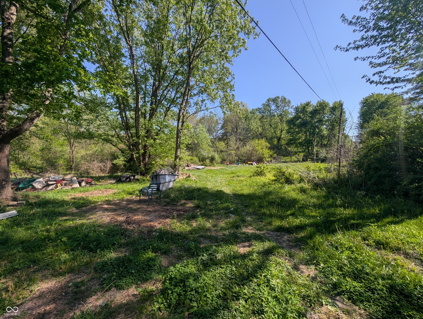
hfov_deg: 110.5
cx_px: 212
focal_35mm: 12
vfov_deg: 94.6
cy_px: 160
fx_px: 147
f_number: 1.7
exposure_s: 1/2439
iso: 53
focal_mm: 2.02
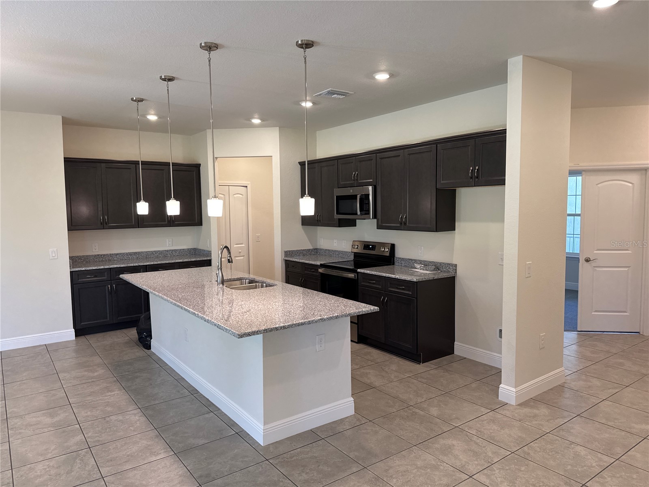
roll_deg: +0.8
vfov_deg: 56.8
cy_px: 244
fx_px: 450
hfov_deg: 71.6
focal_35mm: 24
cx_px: 324
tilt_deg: -5.5
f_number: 1.78
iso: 160
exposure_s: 1/120
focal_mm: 6.76
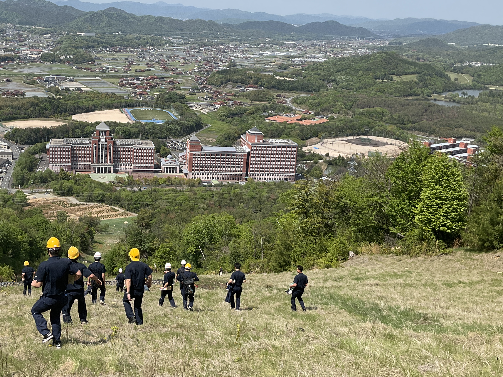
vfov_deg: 33.5
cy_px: 145
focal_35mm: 43
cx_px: 177
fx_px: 625
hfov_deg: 43.4
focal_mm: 3
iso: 25
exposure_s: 1/2141
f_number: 1.8
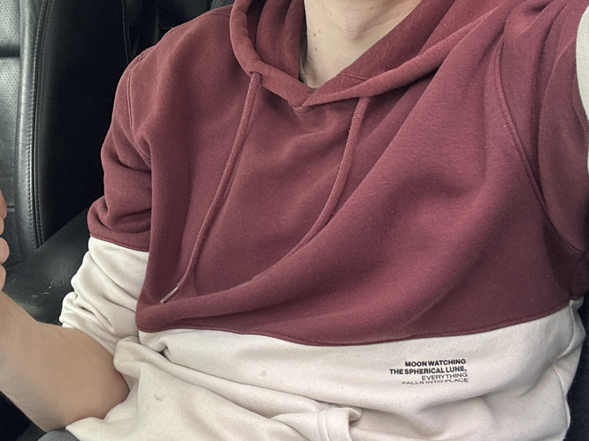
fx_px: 834
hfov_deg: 37.8
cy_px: 99
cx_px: 140
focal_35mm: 49
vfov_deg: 29.1
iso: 80
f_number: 1.9
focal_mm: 2.69
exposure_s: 1/121
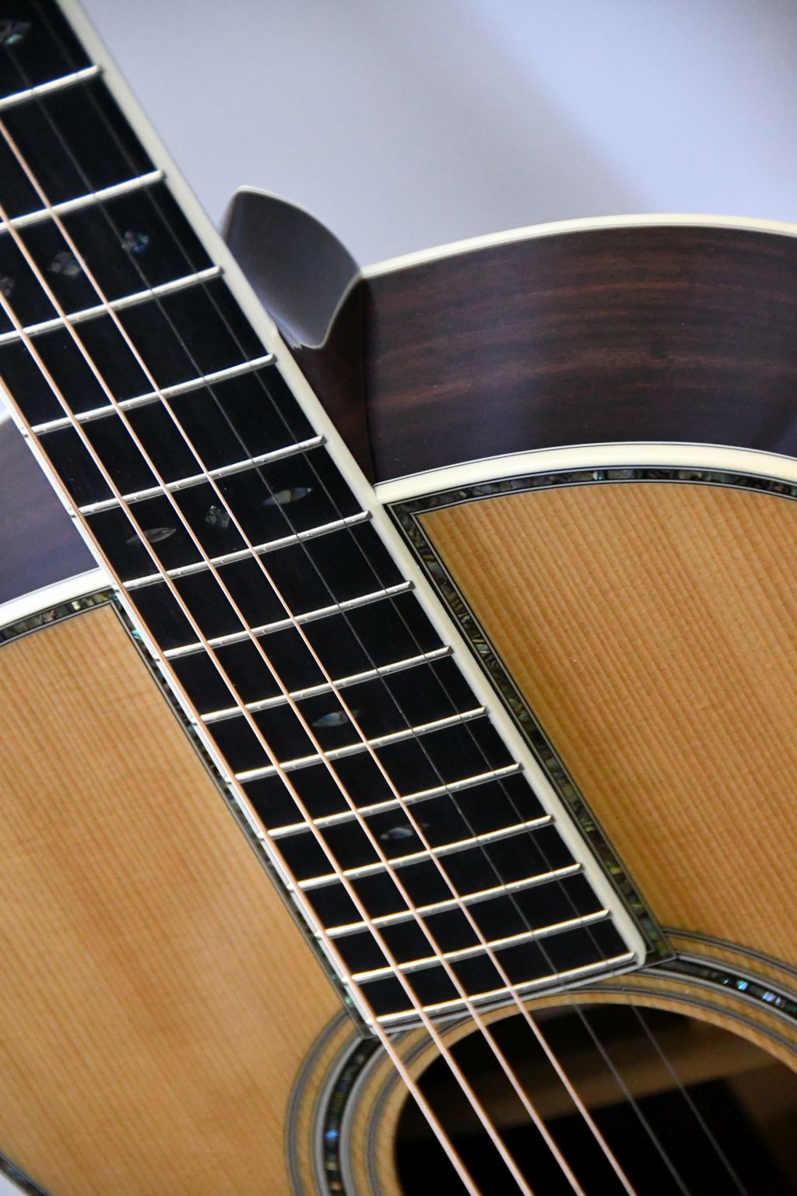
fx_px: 6708
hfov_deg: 6.8
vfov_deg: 10.2
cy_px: 598
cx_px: 398
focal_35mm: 202
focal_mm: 135
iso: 11400
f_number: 5.6
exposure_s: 1/250
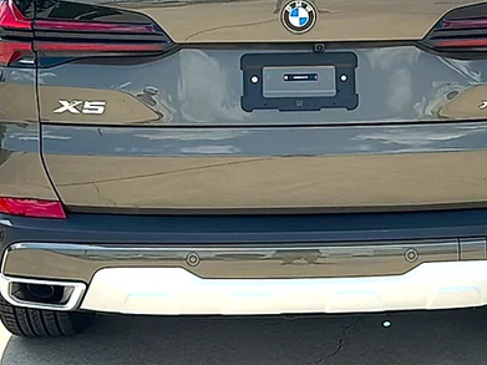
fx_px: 956
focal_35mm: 68
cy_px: 93
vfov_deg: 21.4
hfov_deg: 28.4
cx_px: 313
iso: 80
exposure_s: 1/4808
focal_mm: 6.86
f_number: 1.78
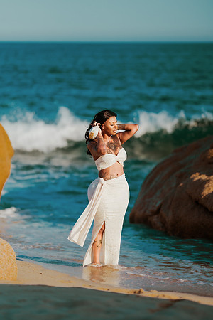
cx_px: 106
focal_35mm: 135
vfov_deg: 15.2
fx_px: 1198
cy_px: 160
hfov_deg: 10.2
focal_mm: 135
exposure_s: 1/8000
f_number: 1.8
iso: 100
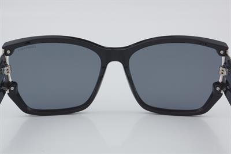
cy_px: 77
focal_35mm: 82
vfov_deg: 16.5
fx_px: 529
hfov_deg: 24.6
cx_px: 116
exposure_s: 1/4
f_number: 32
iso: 100
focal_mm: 55
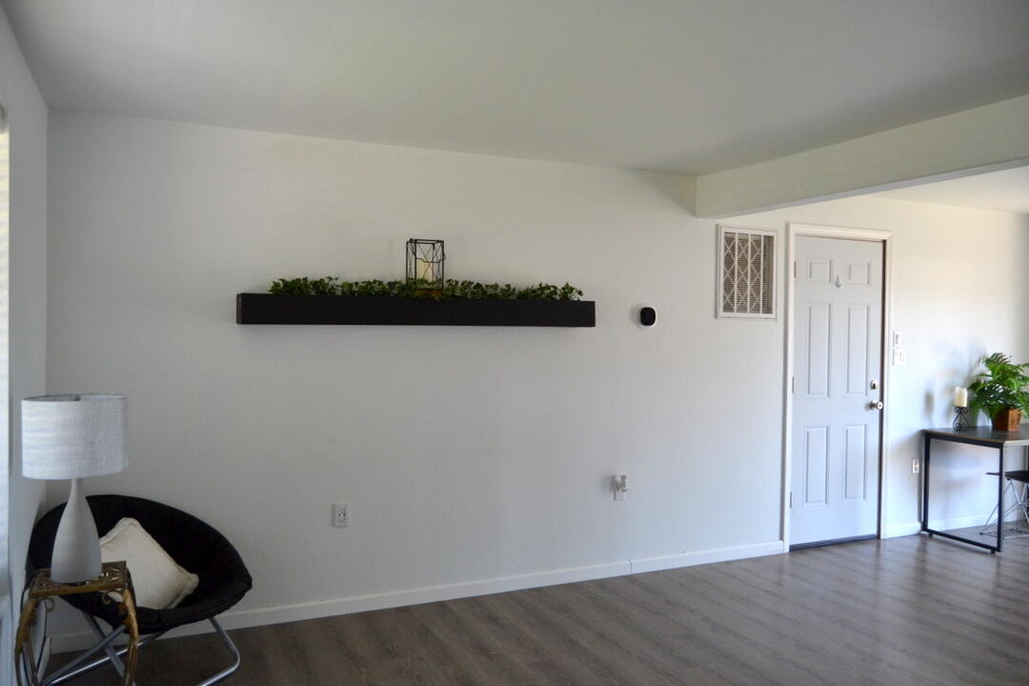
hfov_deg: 67.4
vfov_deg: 47.9
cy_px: 343
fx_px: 772
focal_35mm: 27
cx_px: 514
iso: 450
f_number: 3.5
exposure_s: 1/60
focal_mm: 18
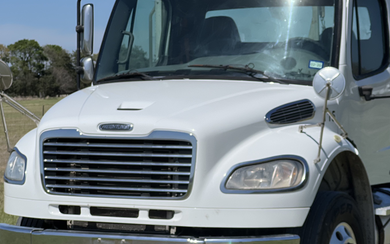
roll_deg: +2.4
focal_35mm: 121
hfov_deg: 17.2
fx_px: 1286
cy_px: 125
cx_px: 257
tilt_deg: +0.7
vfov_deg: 10.8
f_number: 2.8
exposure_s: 1/1357
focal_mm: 9
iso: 32
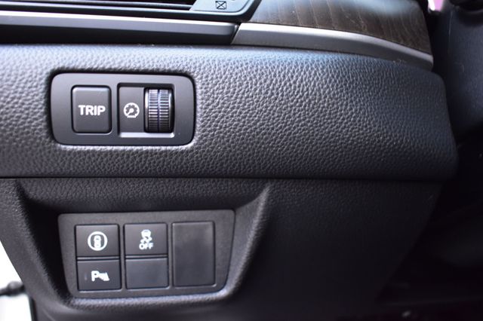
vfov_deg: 39.9
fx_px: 443
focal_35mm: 33
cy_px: 160
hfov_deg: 57.2
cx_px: 242
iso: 1600
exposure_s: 1/1.3
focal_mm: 22
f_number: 3.8
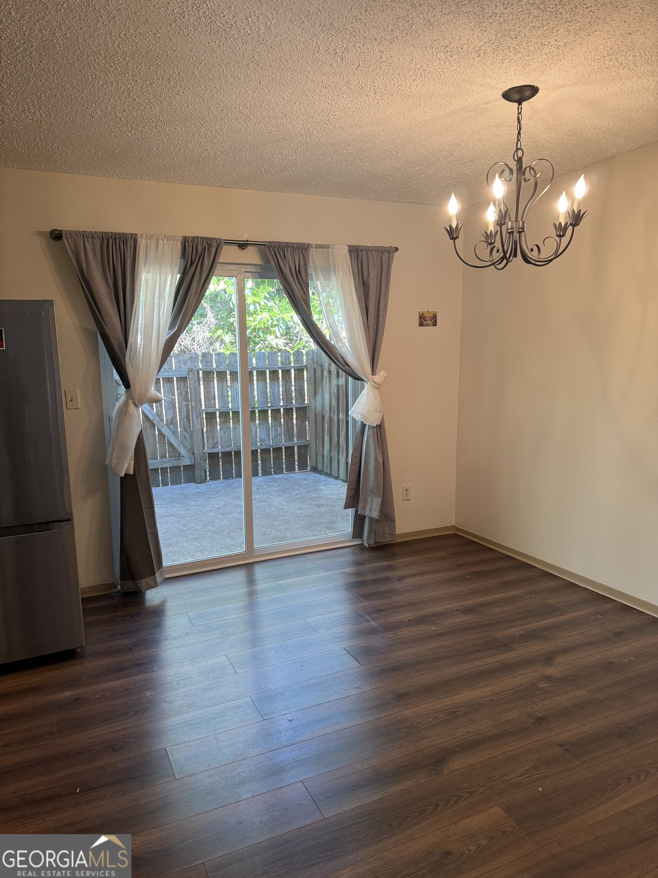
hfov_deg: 56.8
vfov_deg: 71.6
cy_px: 439
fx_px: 608
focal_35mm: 24
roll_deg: +0.1
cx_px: 329
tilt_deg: -9.3
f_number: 1.78
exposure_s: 1/120
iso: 160
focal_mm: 6.76
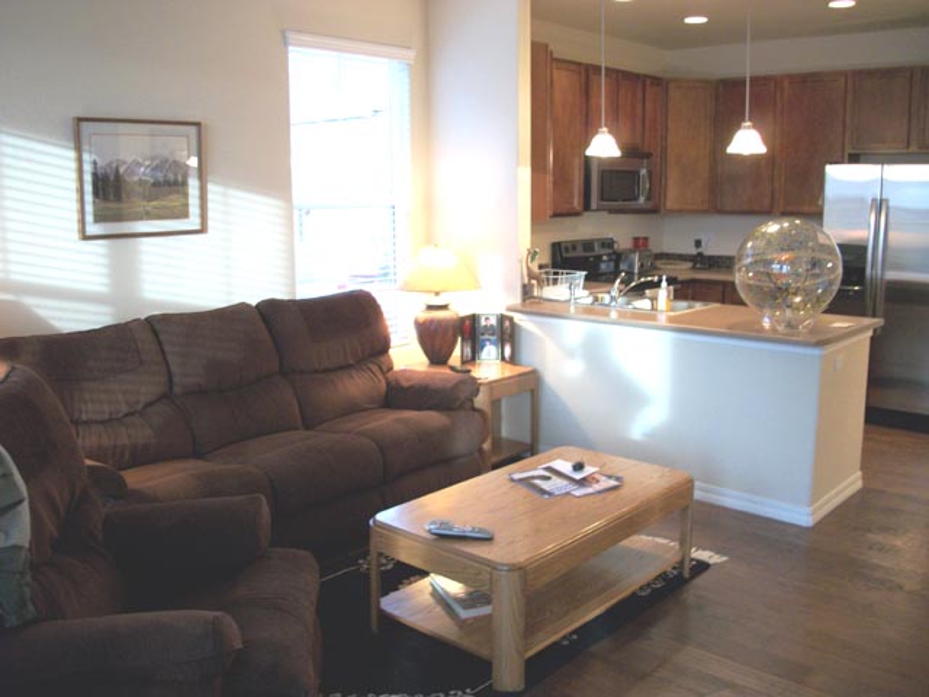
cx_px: 464
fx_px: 859
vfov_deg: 44.2
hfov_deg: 56.8
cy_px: 348
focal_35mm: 32
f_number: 2.9
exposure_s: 1/30
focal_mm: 5.7
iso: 160
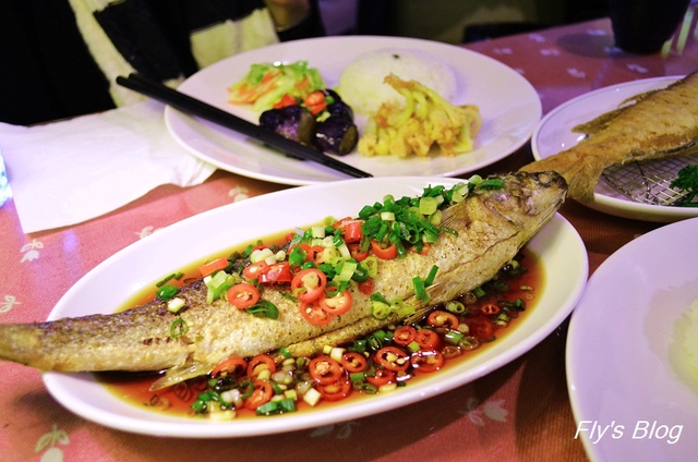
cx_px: 349
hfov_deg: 57.3
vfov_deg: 39.8
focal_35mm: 33
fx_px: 639
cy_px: 231
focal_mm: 22
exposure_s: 1/30
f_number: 3.8
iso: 800
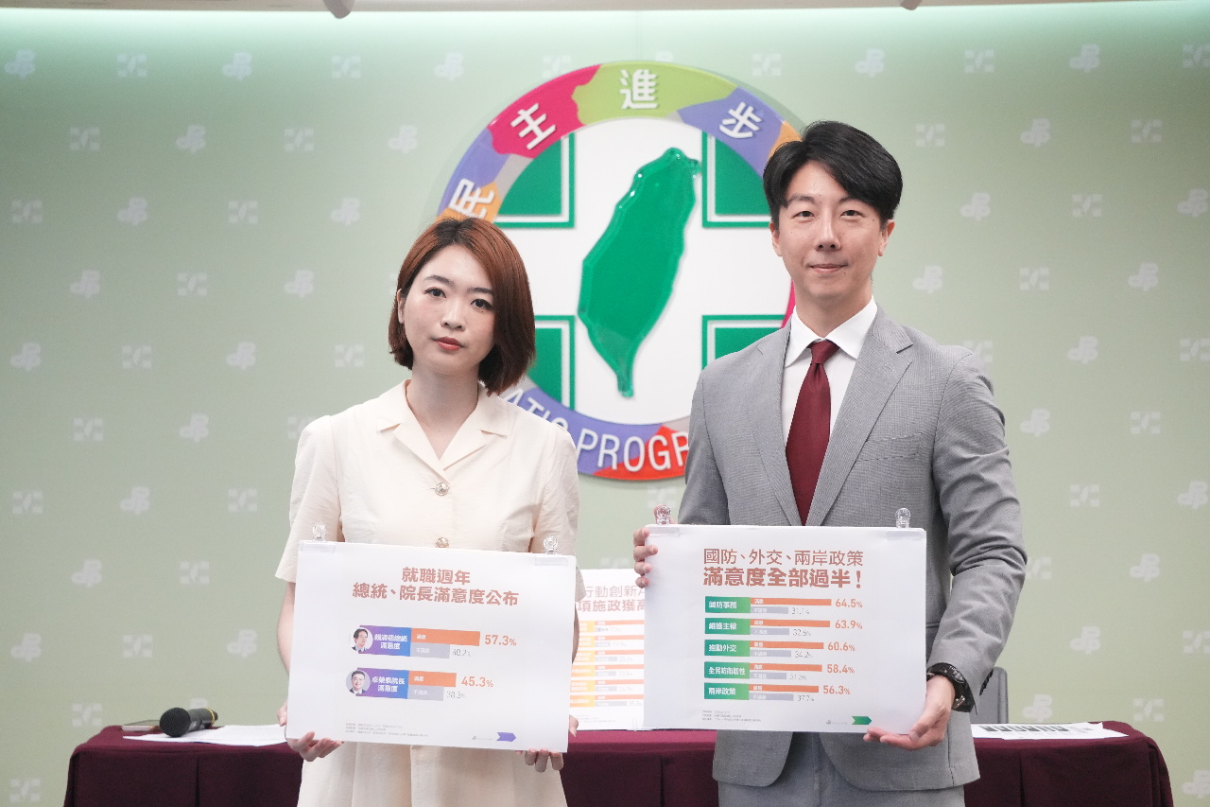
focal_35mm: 129
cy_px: 404
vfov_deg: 10.6
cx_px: 605
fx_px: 4335
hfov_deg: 15.9
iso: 4000
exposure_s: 1/250
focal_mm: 86
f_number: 5.6
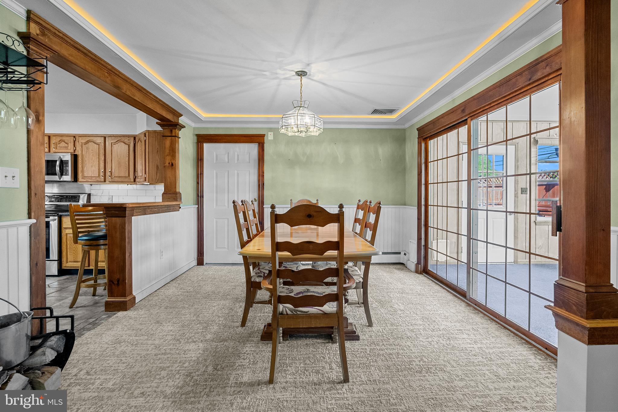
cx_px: 309
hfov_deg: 93.3
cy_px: 206
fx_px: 292
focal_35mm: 17
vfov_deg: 70.5
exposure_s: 1/10
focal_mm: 17
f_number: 8
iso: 2000
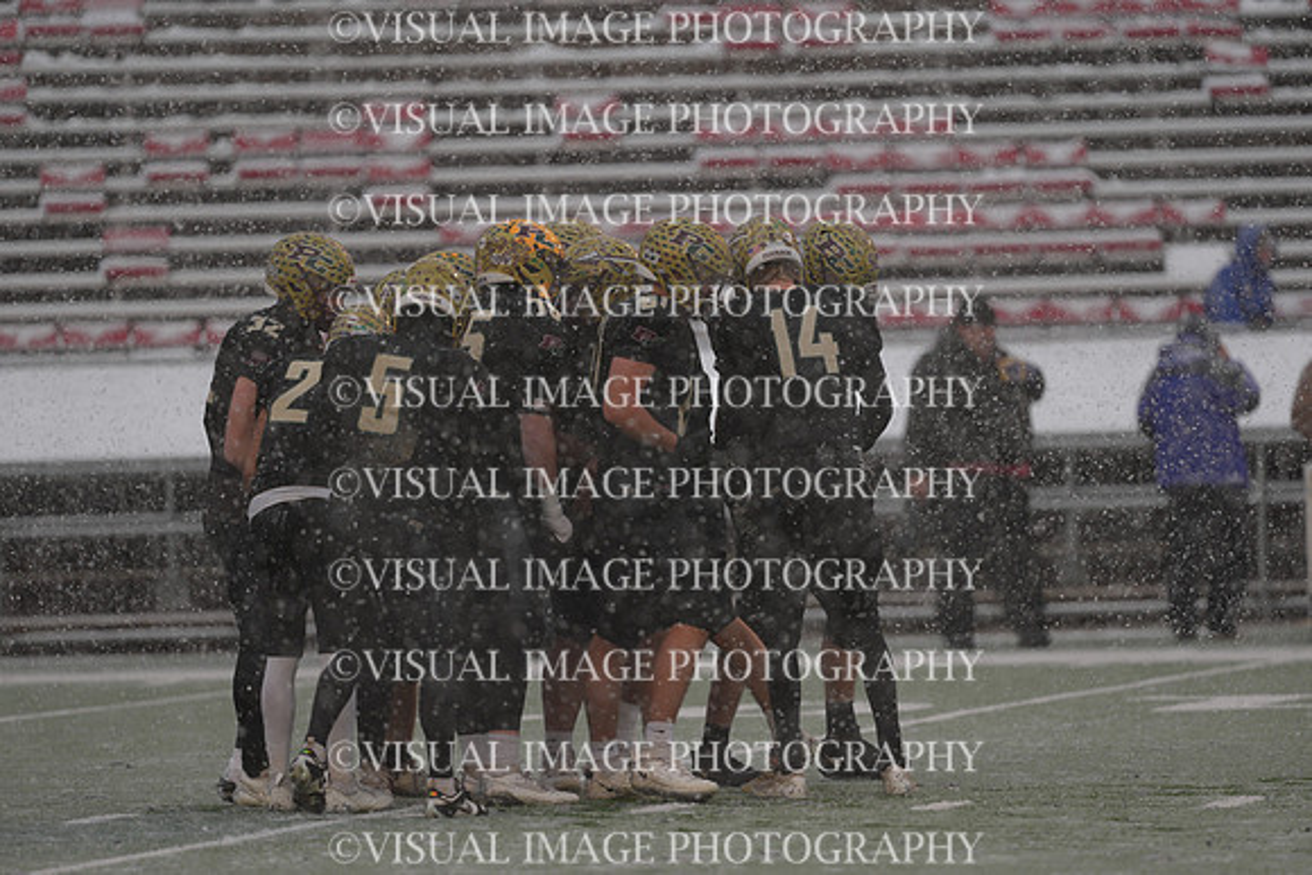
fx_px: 10935
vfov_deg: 4.6
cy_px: 438
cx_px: 656
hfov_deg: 6.9
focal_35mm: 300
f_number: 2.8
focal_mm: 300
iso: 320
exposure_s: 1/2000
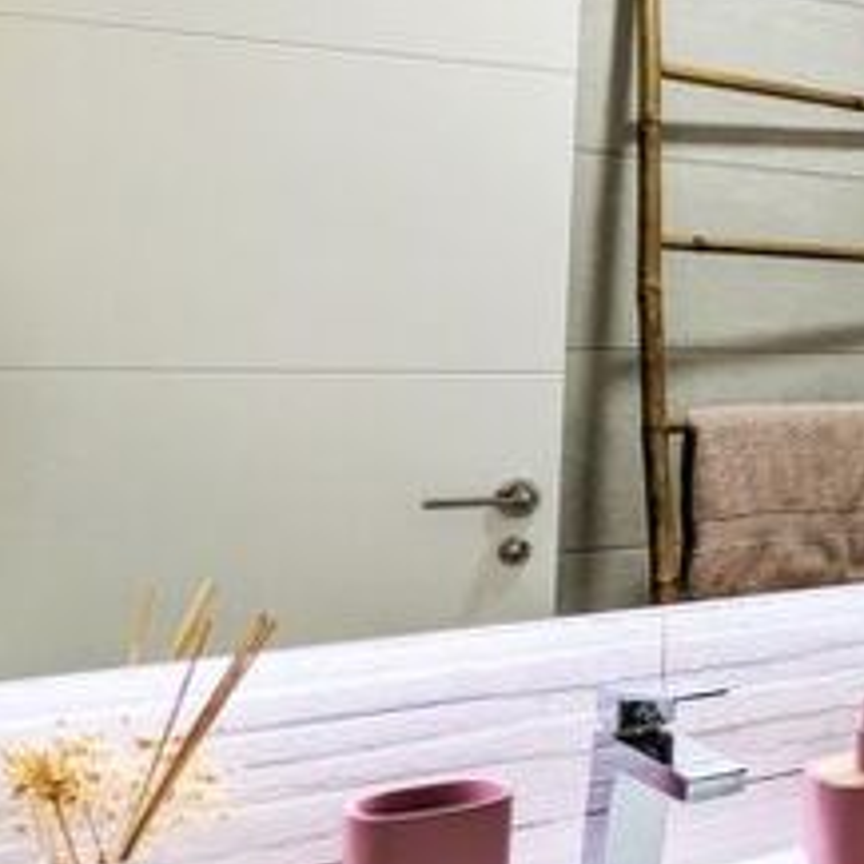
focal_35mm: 47
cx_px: 1427
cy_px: 283
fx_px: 1327
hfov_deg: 24.1
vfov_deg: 35.7
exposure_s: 1/100
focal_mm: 2.35
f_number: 2.2
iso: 66
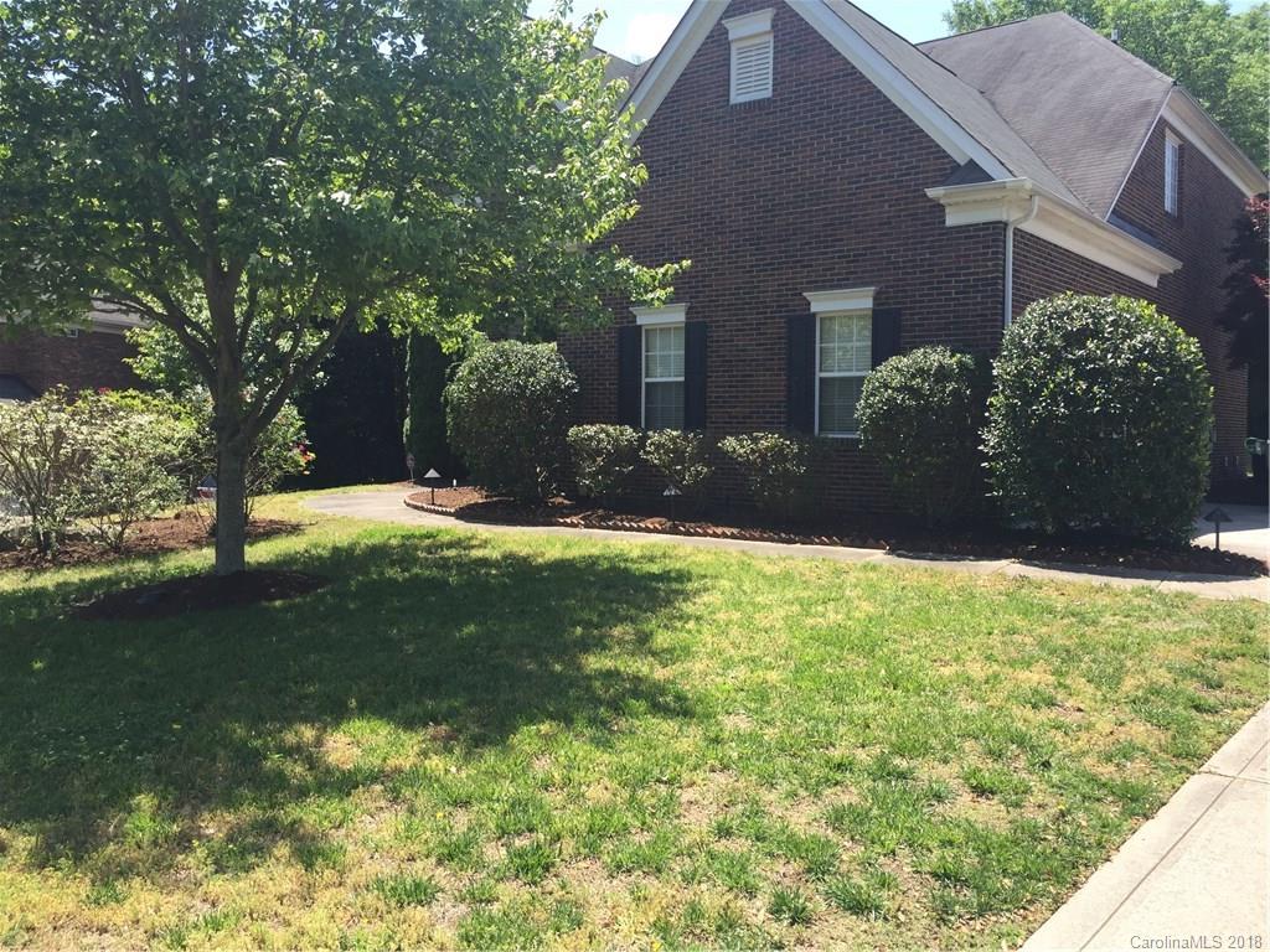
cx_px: 635
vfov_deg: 48.2
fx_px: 1064
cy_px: 476
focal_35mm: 29
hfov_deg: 61.7
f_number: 2.2
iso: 32
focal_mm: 4.15
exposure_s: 1/775
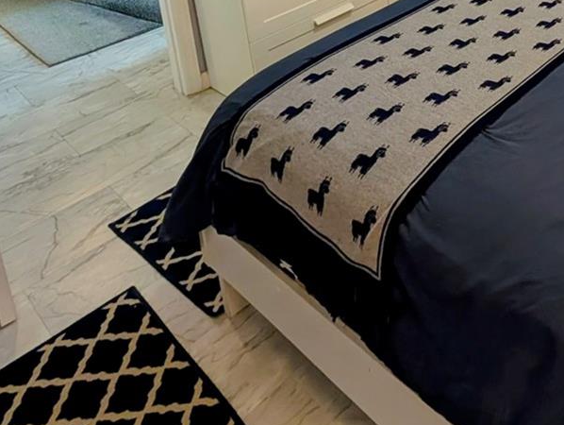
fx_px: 522
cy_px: -136
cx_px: 570
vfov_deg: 32.4
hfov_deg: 46.9
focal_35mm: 32
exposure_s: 1/40
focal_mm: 2.02
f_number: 1.7
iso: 64
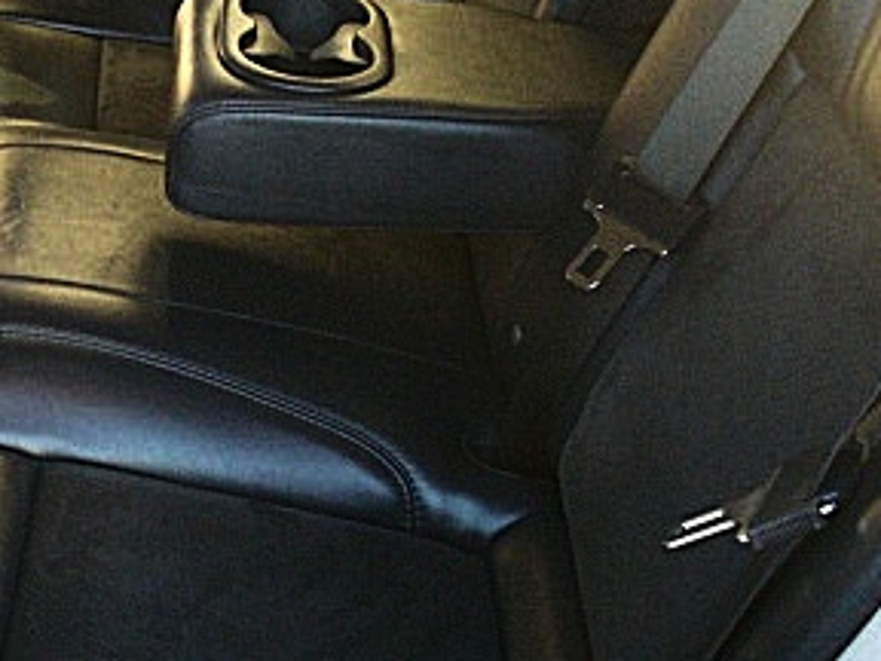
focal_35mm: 80
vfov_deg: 18.4
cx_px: 98
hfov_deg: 23.8
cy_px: 370
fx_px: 2036
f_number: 2.8
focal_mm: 6.3
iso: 800
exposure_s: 1/125
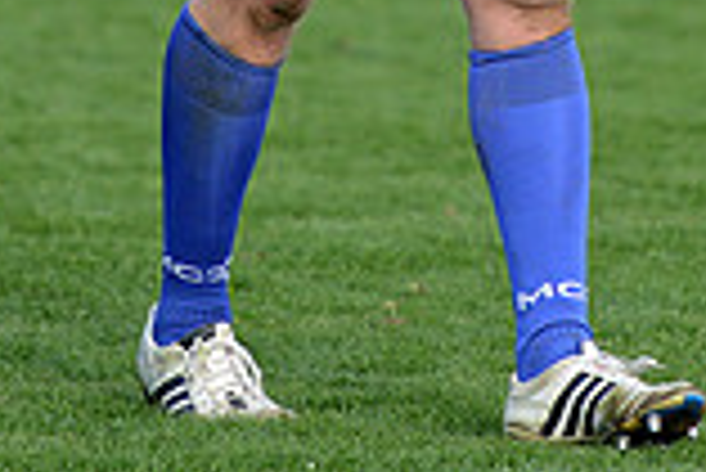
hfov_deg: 2.9
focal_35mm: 703
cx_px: 445
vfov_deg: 2.0
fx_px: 13799
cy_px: -389
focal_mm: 190
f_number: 2.8
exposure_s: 1/500
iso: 250
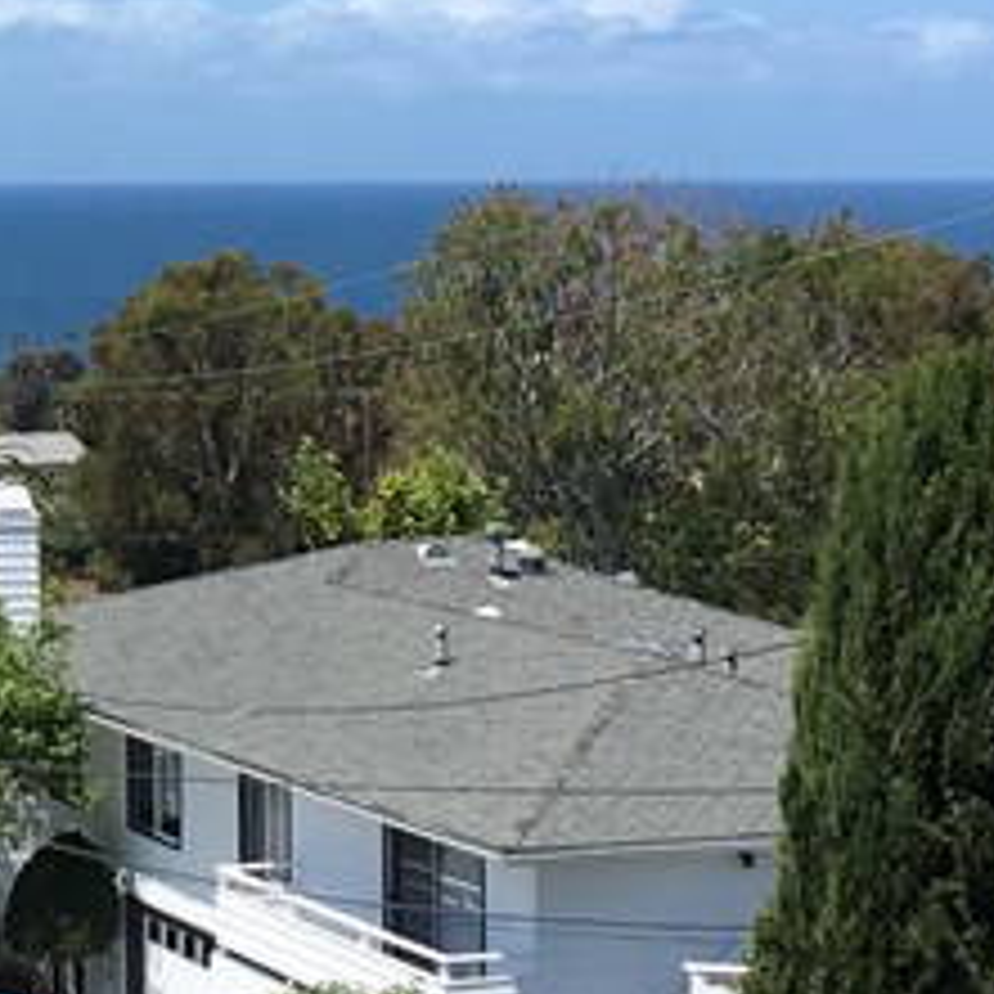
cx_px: -162
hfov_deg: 14.2
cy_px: 45
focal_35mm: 119
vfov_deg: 14.5
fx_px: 3866
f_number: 2.2
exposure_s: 1/1603
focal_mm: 4.15
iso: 25
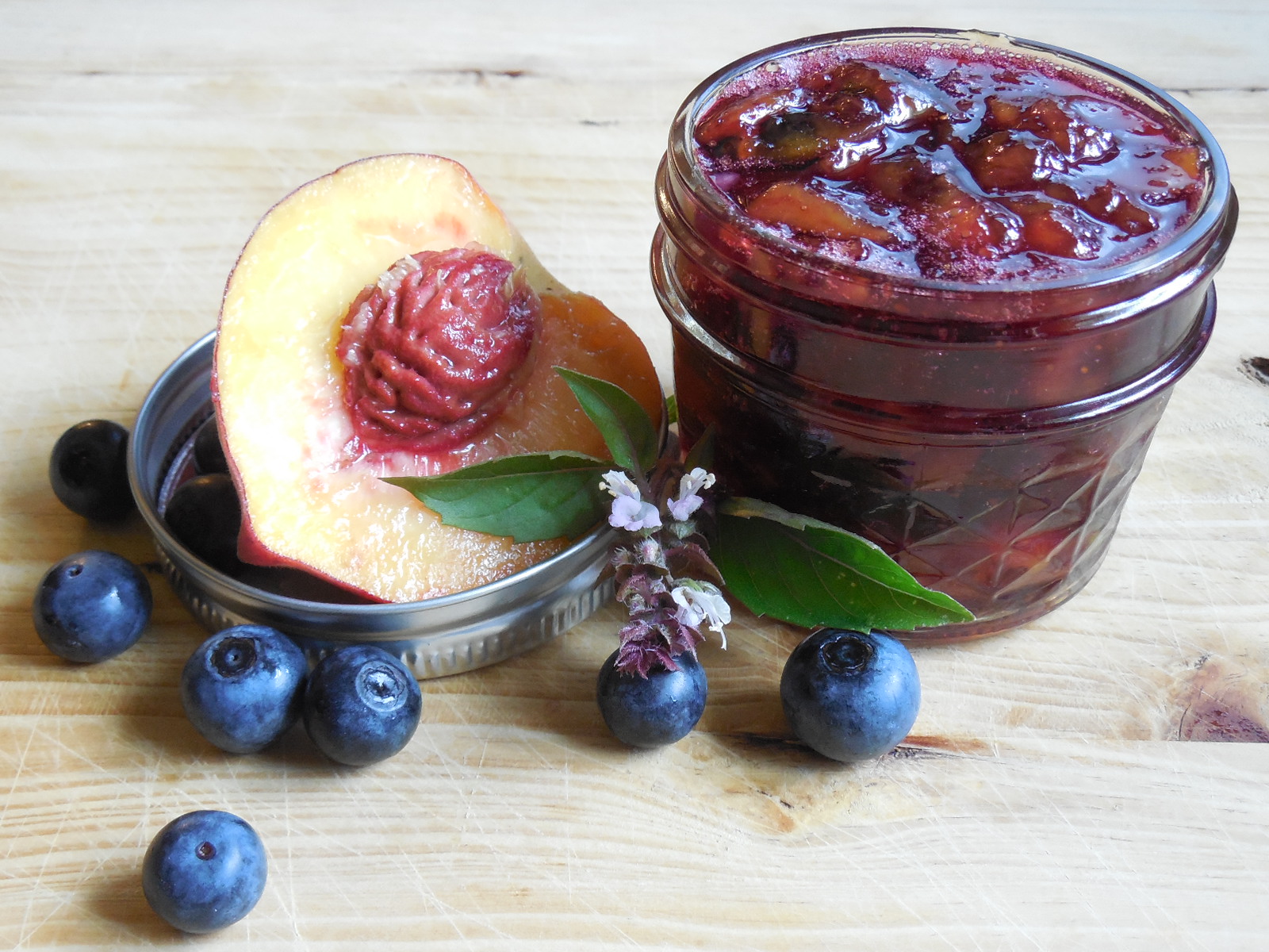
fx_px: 1576
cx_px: 634
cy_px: 476
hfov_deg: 43.9
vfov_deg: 33.6
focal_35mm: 43
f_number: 3.9
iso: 400
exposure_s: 1/25
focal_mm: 7.8
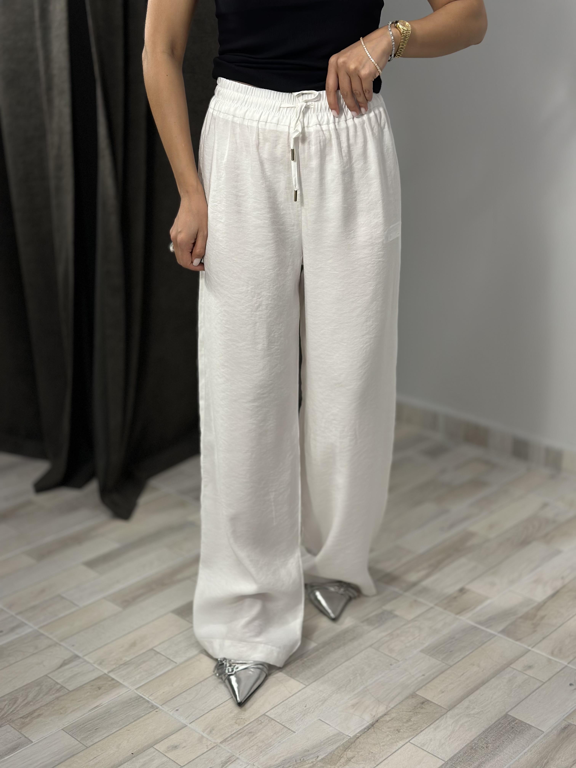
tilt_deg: -18.5
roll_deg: +0.2
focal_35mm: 48
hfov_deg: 30.3
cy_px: 384
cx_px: 288
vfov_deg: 39.7
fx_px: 1065
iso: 64
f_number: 1.78
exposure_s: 1/106
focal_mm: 6.86
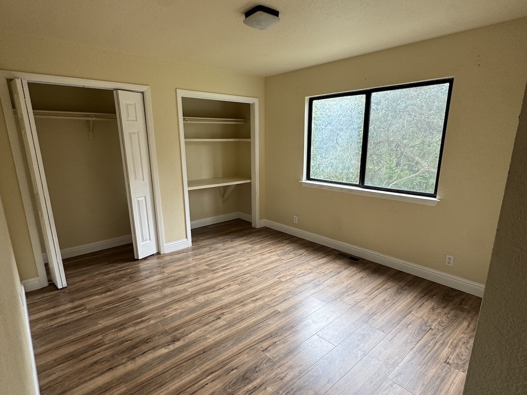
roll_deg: -0.3
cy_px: 210
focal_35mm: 19
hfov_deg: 84.7
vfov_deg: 68.6
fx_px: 289
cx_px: 265
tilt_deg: -15.2
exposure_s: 1/99
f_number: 2.2
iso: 80
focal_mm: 2.22
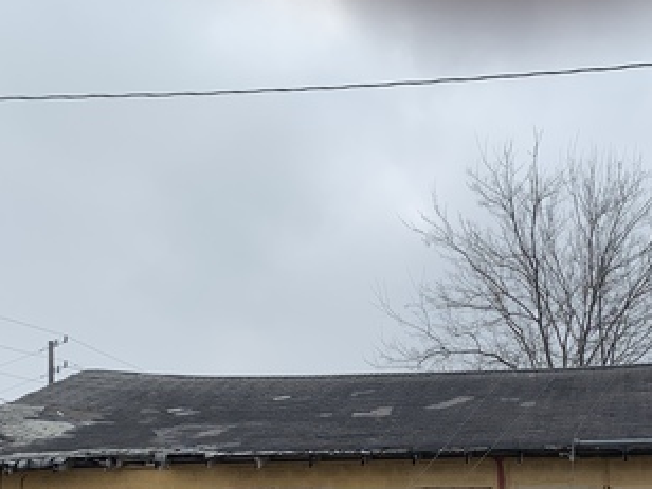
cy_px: 497
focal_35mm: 54
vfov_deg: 25.6
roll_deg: +0.9
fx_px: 1017
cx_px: 521
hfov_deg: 34.5
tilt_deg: +4.4
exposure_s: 1/2545
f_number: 1.8
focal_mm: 4.25
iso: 25
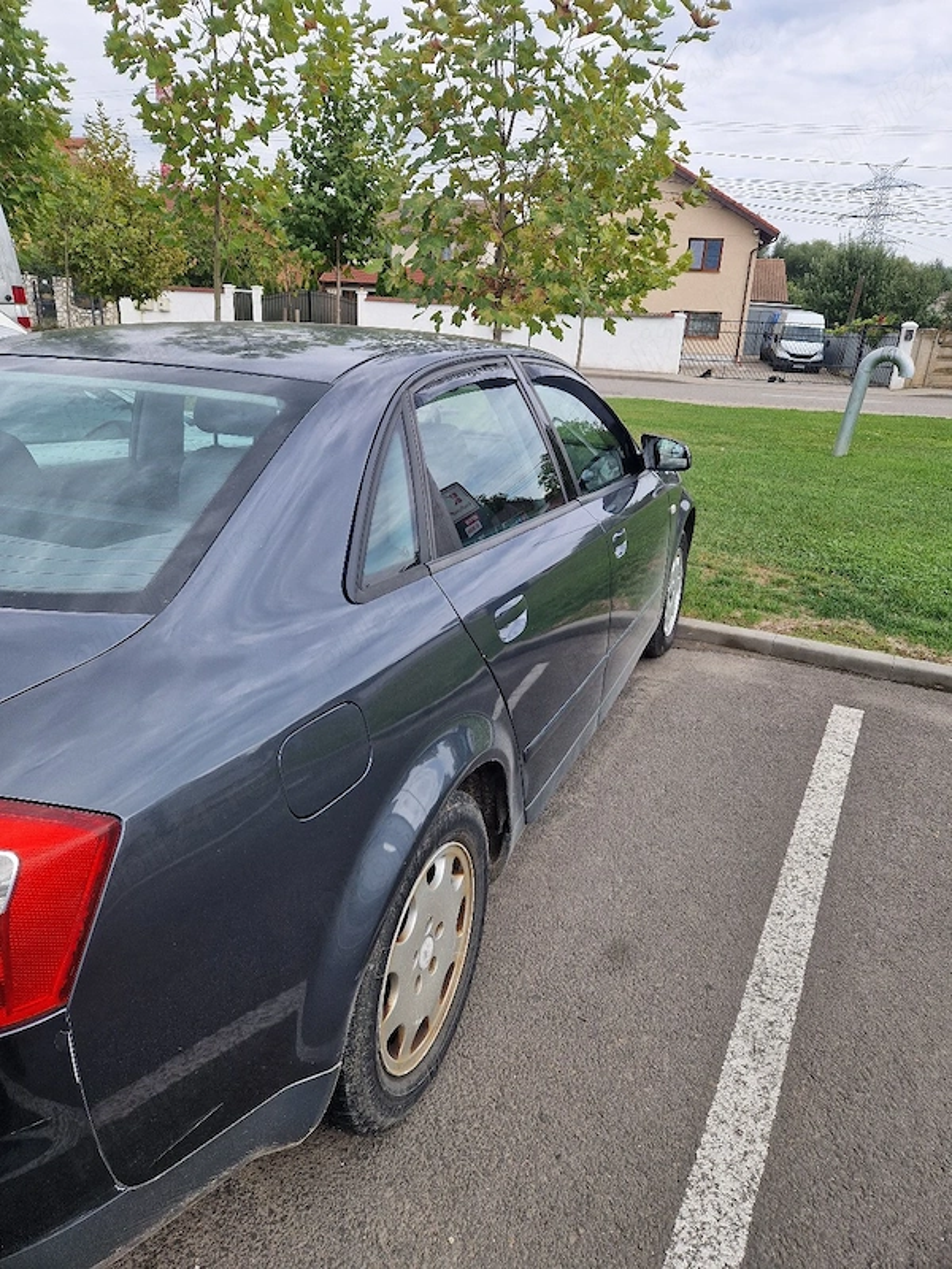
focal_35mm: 23
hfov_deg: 58.9
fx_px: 843
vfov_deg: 73.9
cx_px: 476
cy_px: 634
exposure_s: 1/714
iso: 50
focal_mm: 5.4
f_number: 1.8
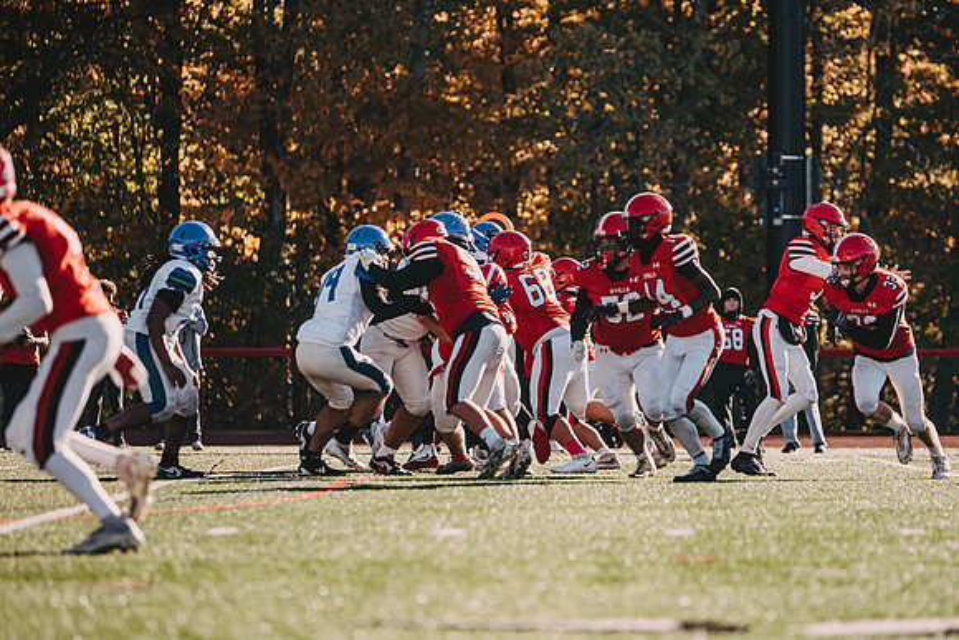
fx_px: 5761
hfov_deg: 9.5
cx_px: 583
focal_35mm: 216
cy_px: 295
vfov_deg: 6.4
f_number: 3.2
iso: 250
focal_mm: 175
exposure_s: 1/2000
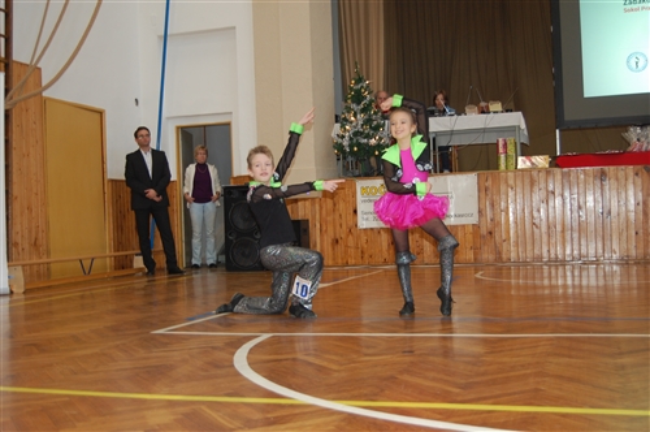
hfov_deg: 43.7
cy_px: 216
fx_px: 811
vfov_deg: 29.8
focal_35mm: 45
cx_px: 325
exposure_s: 1/60
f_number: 4.2
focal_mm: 30
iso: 400
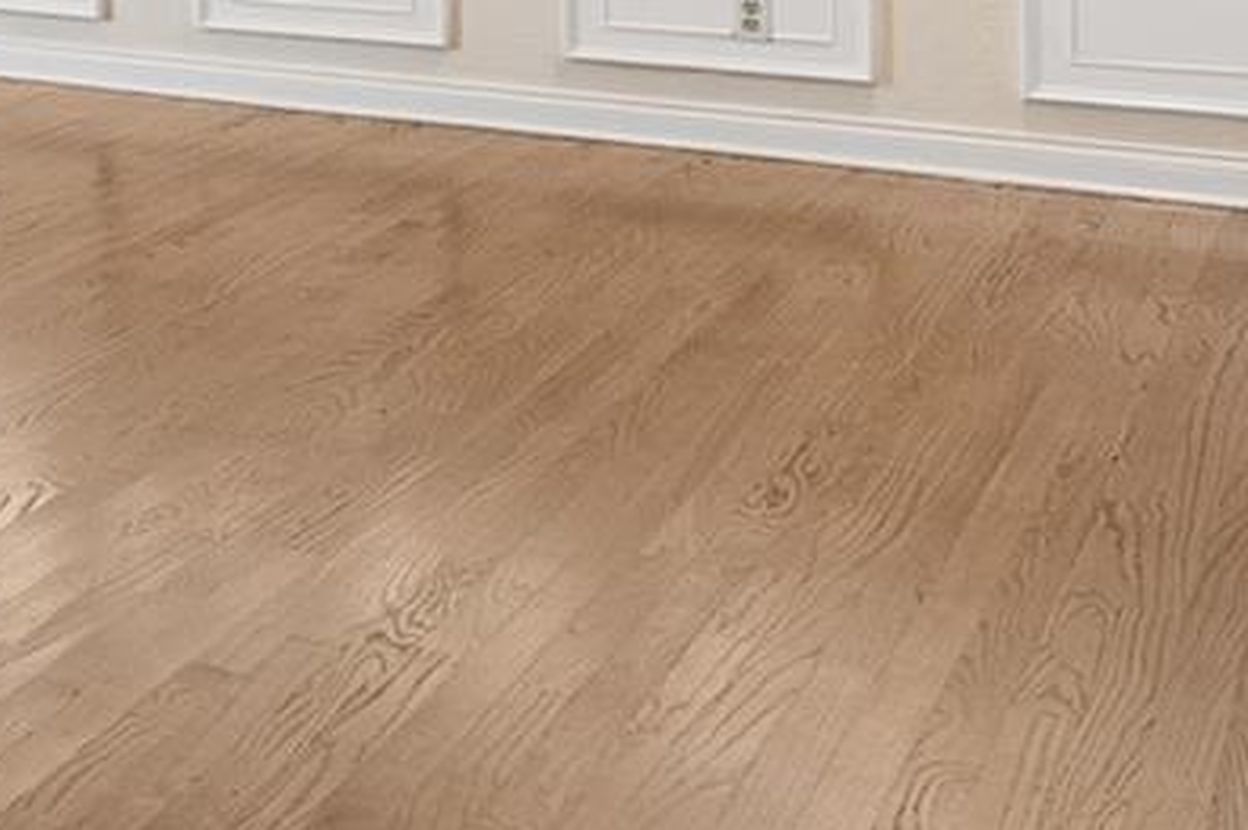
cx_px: -805
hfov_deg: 22.7
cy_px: -263
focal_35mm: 65
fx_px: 2251
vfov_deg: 19.2
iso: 400
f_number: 8
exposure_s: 1/320
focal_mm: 16
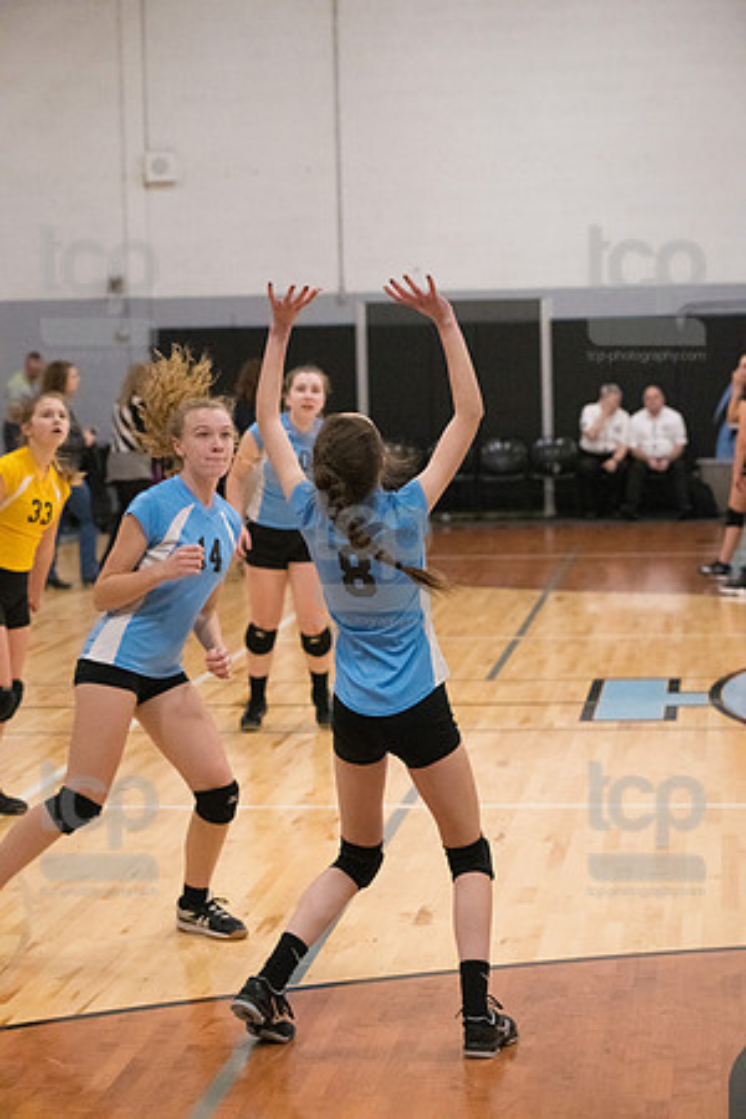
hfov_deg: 14.9
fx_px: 2859
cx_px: 373
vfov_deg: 22.1
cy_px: 560
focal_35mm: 92
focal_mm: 92
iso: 8000
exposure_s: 1/800
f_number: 4.5
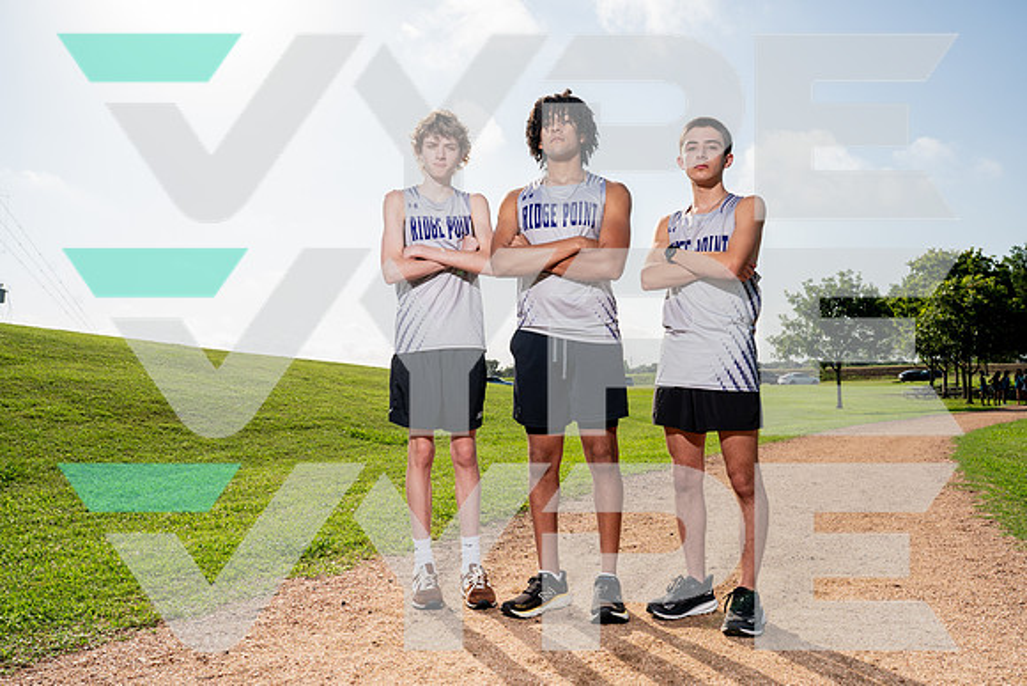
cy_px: 343
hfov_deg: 65.5
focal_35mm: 28
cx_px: 514
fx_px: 799
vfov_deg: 46.4
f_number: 8
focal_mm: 28
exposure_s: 1/250
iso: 100
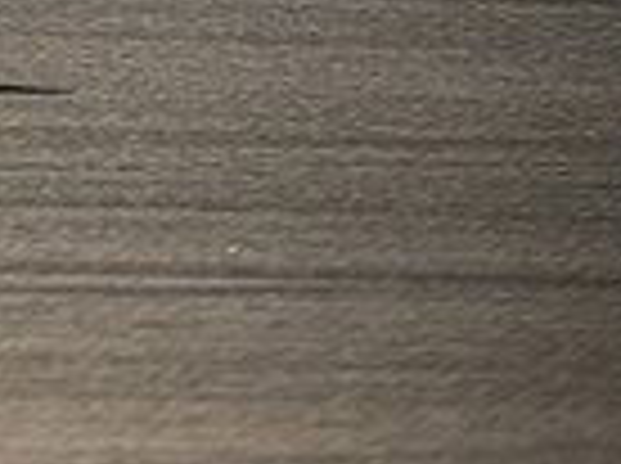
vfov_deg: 1.2
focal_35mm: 1213
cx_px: -608
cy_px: -390
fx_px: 21723
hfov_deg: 1.6
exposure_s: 1/1600
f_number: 2.8
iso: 160
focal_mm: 200
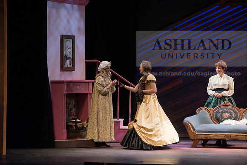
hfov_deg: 13.2
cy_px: 82
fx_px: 1064
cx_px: 124
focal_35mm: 155
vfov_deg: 8.9
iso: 3200
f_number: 3.5
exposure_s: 1/400
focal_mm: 155
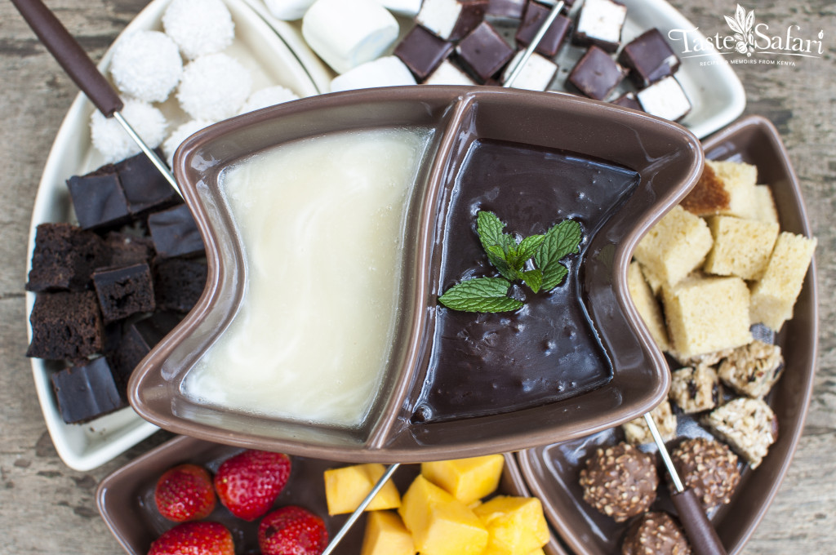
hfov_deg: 37.9
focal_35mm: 52
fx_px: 1218
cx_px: 418
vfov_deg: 25.7
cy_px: 278
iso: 100
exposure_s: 1/90
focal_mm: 35
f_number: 4.8
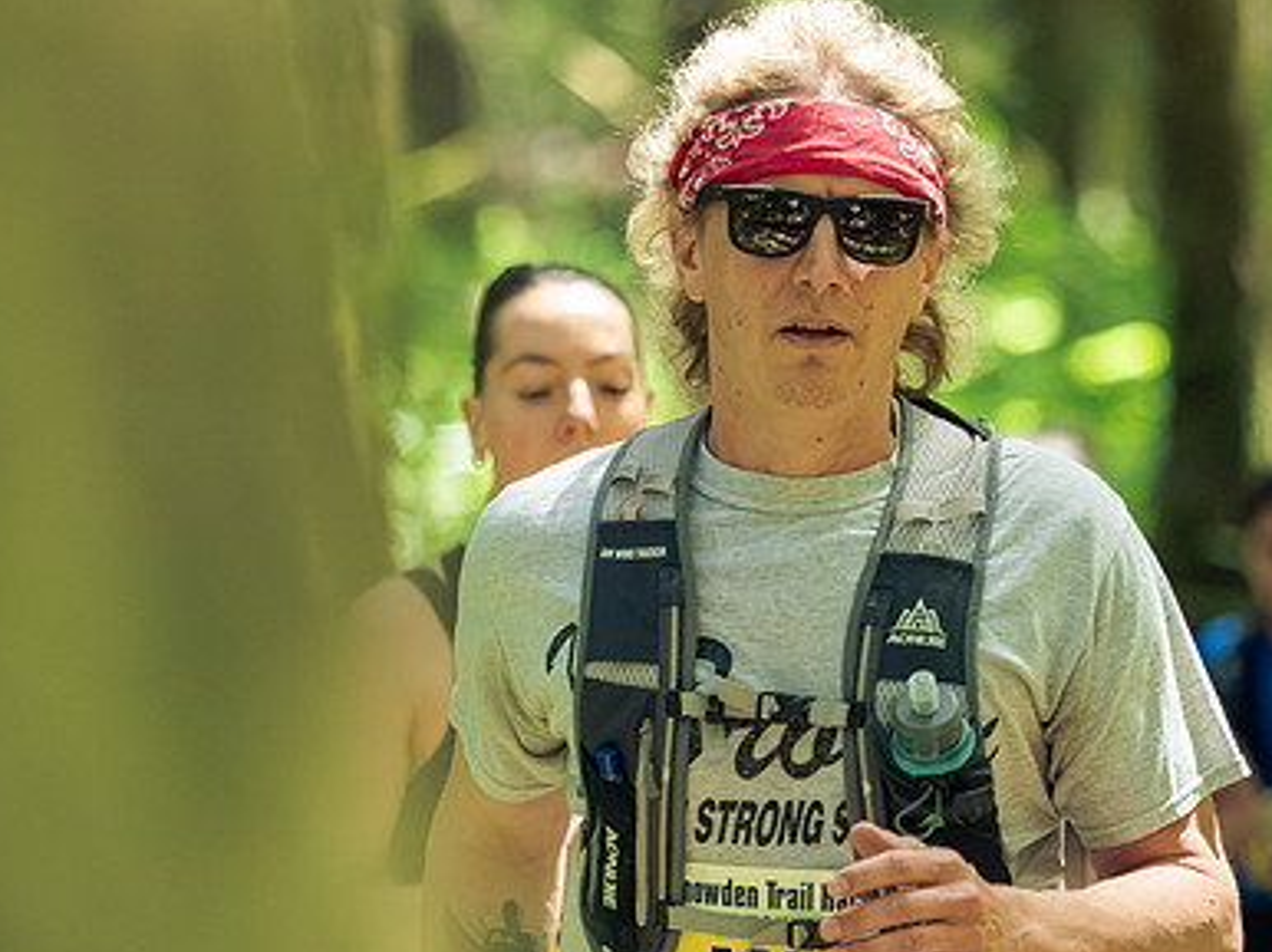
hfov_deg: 5.1
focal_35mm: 391
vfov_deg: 3.8
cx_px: 547
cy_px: 387
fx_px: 14359
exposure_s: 1/800
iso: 5000
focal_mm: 130
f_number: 2.8
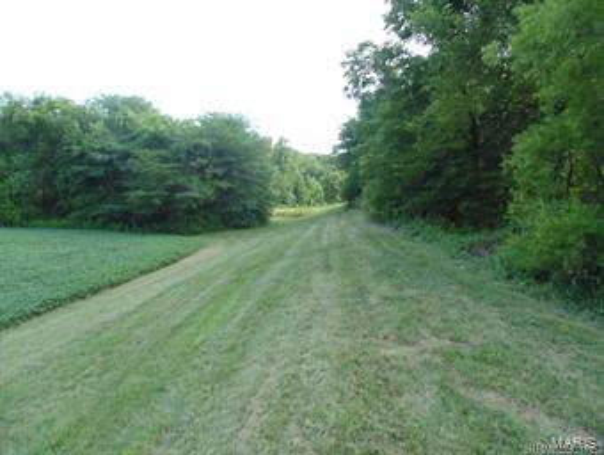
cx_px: 302
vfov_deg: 61.2
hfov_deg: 76.3
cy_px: 228
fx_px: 384
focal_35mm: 22
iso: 80
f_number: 3.1
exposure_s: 1/100
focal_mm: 4
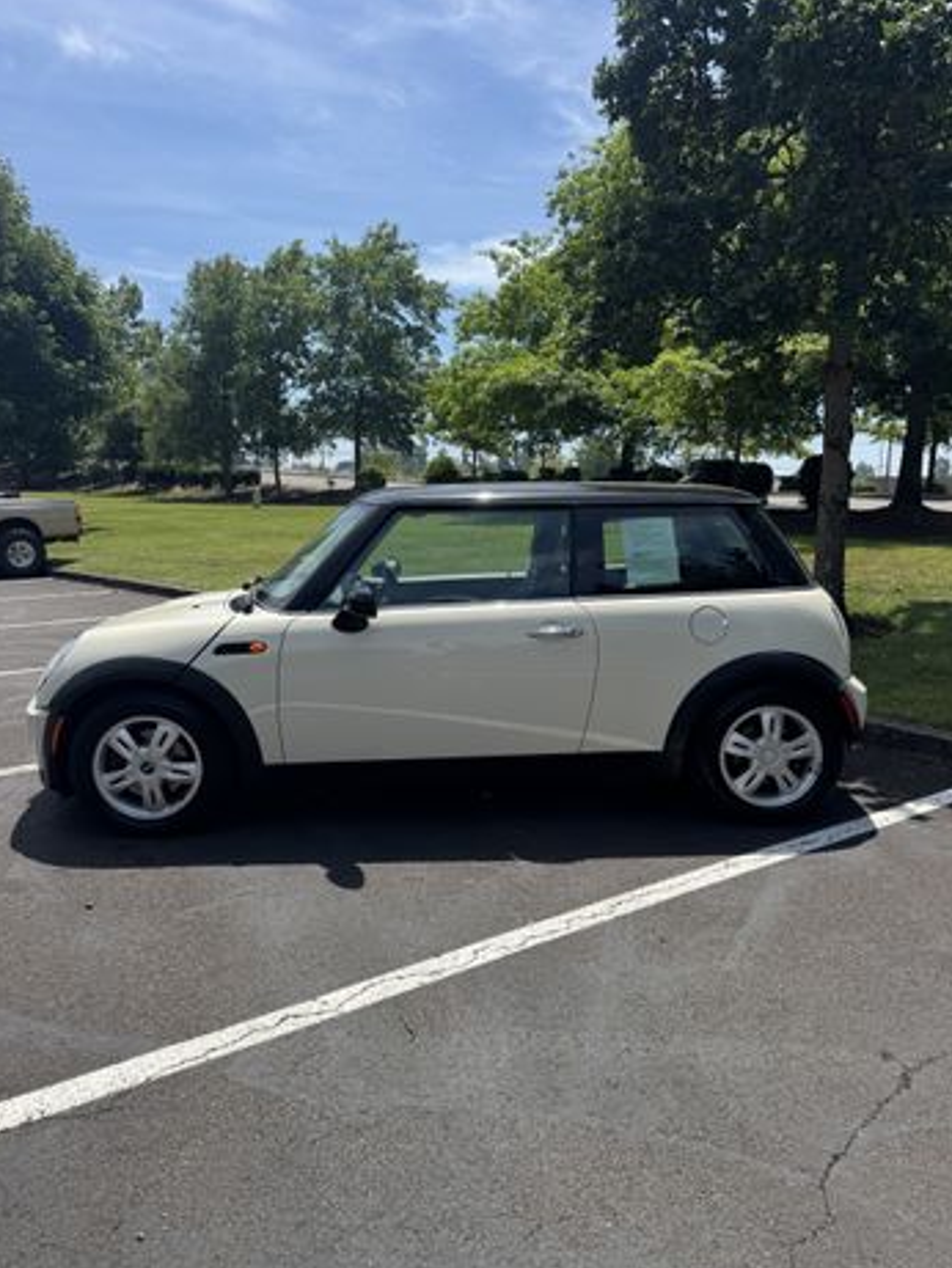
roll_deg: -0.1
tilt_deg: -9.0
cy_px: 635
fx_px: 916
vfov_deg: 69.4
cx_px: 482
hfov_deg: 54.9
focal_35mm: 25
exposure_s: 1/3802
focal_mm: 6.76
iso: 80
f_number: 1.78
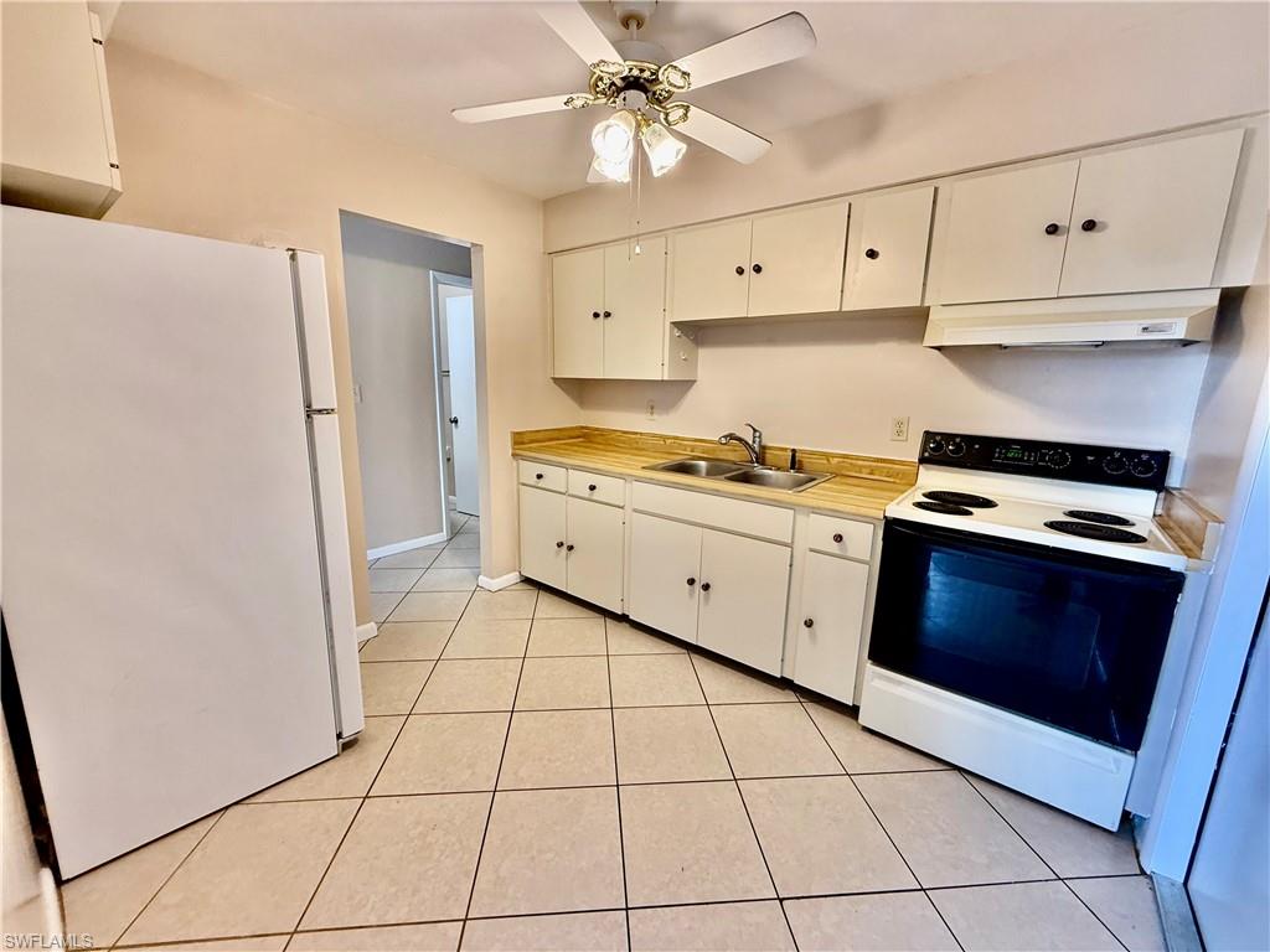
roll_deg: -2.4
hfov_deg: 102.1
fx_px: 514
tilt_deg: -10.9
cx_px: 635
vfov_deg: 85.7
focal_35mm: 14
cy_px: 476
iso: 200
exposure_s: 1/60
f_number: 2.2
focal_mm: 2.22
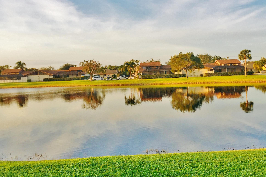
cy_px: 78
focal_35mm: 39
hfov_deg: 49.5
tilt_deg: -1.2
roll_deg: +1.4
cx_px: 141
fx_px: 288
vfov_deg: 34.2
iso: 32
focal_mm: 4.15
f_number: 2.2
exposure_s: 1/507
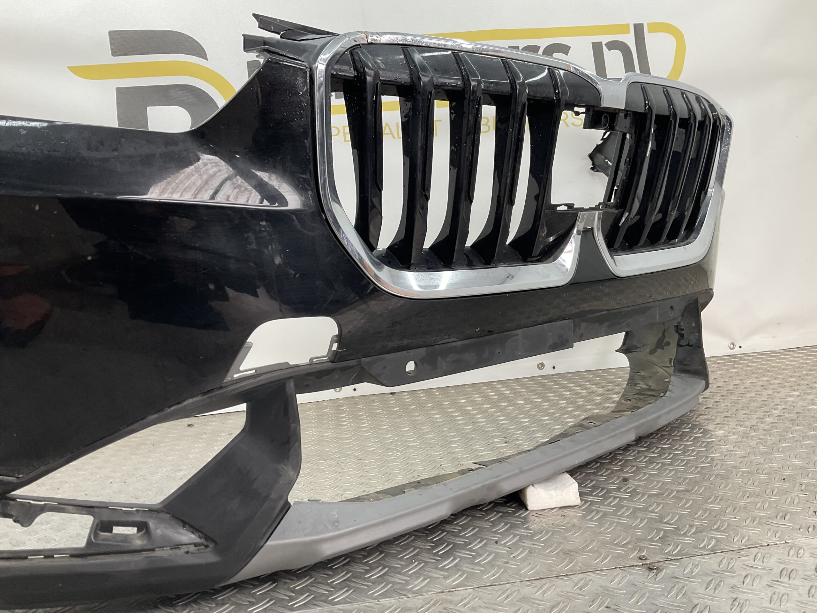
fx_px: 684
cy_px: 306
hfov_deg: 61.7
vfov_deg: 48.2
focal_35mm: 29
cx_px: 408
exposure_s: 1/120
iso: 40
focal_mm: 3
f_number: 1.8
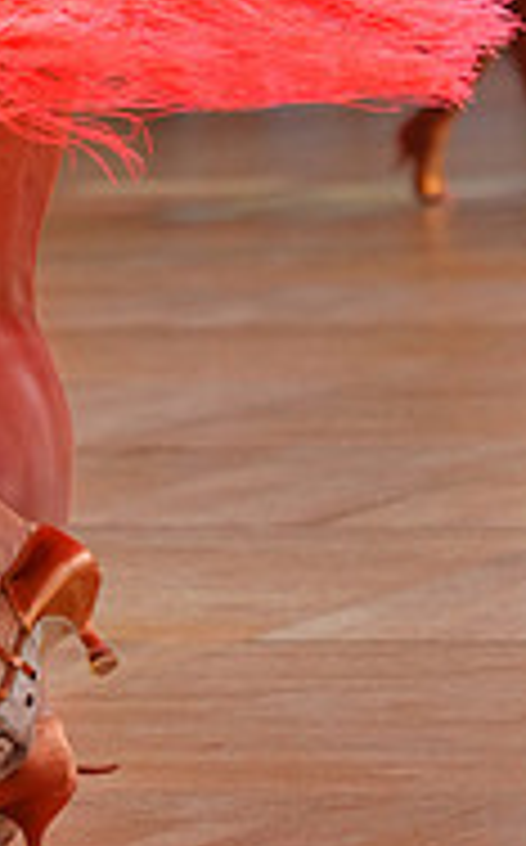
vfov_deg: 6.5
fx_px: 7316
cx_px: -335
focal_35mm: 318
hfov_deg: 4.1
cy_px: -302
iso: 2500
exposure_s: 1/400
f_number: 4
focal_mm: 101
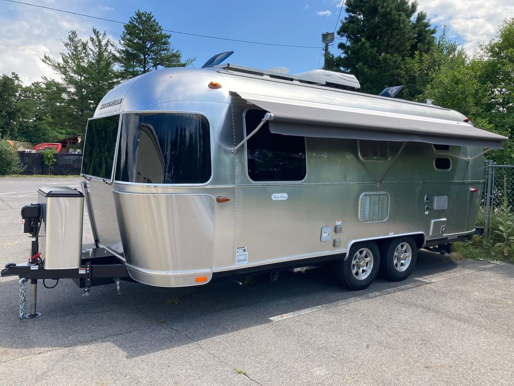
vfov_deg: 49.7
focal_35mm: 28
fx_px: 416
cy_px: 193
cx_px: 257
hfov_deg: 63.4
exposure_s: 1/979
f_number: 1.8
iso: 20
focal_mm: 3.99
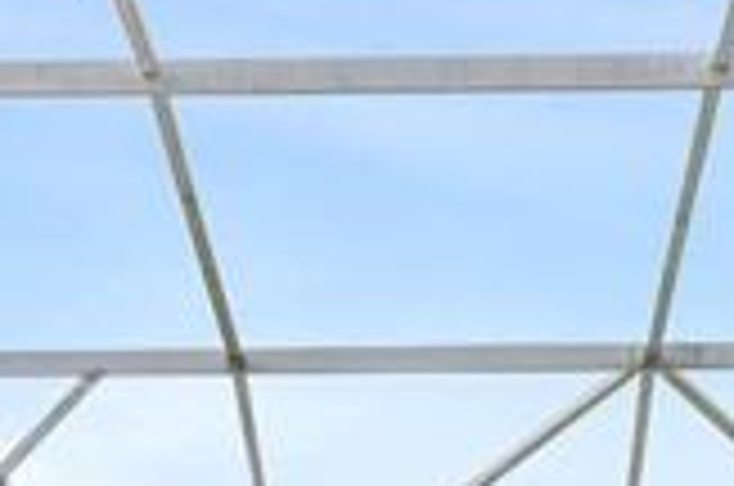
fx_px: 2381
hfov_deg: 17.5
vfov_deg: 10.8
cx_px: 399
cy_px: 916
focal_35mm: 117
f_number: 11
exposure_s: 1/200
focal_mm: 18
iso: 400
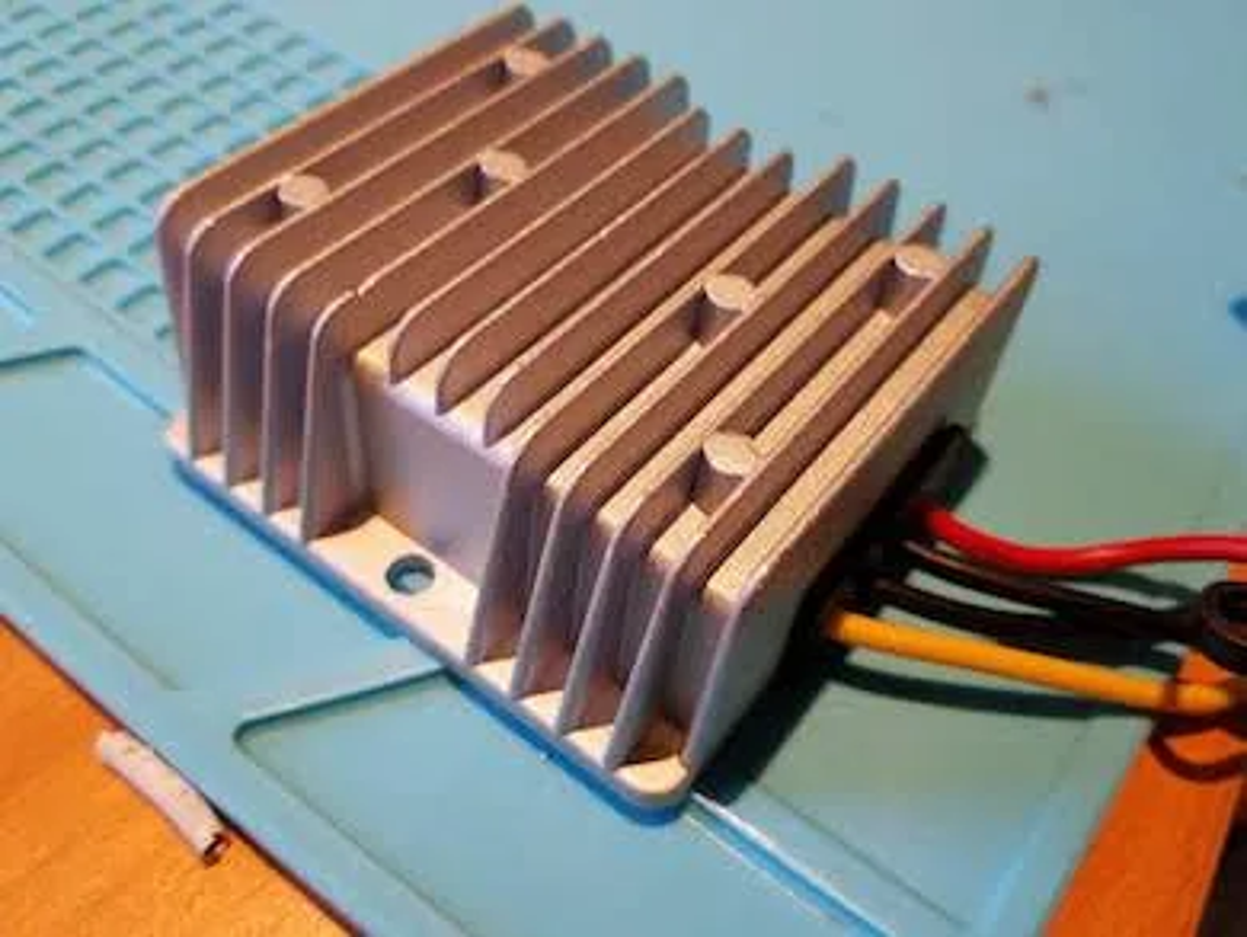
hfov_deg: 67.3
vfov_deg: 53.1
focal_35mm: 26
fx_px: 937
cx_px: 624
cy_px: 468
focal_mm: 4.2
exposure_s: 1/60
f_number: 1.7
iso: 160
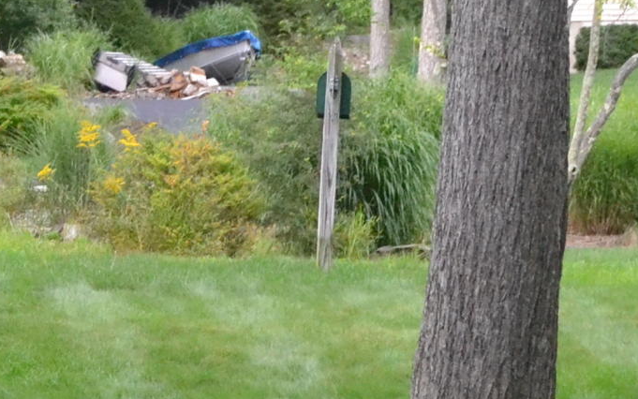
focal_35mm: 229
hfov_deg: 9.0
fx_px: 3983
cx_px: -143
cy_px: 341
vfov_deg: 5.7
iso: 3200
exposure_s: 1/400
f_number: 5
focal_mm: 34
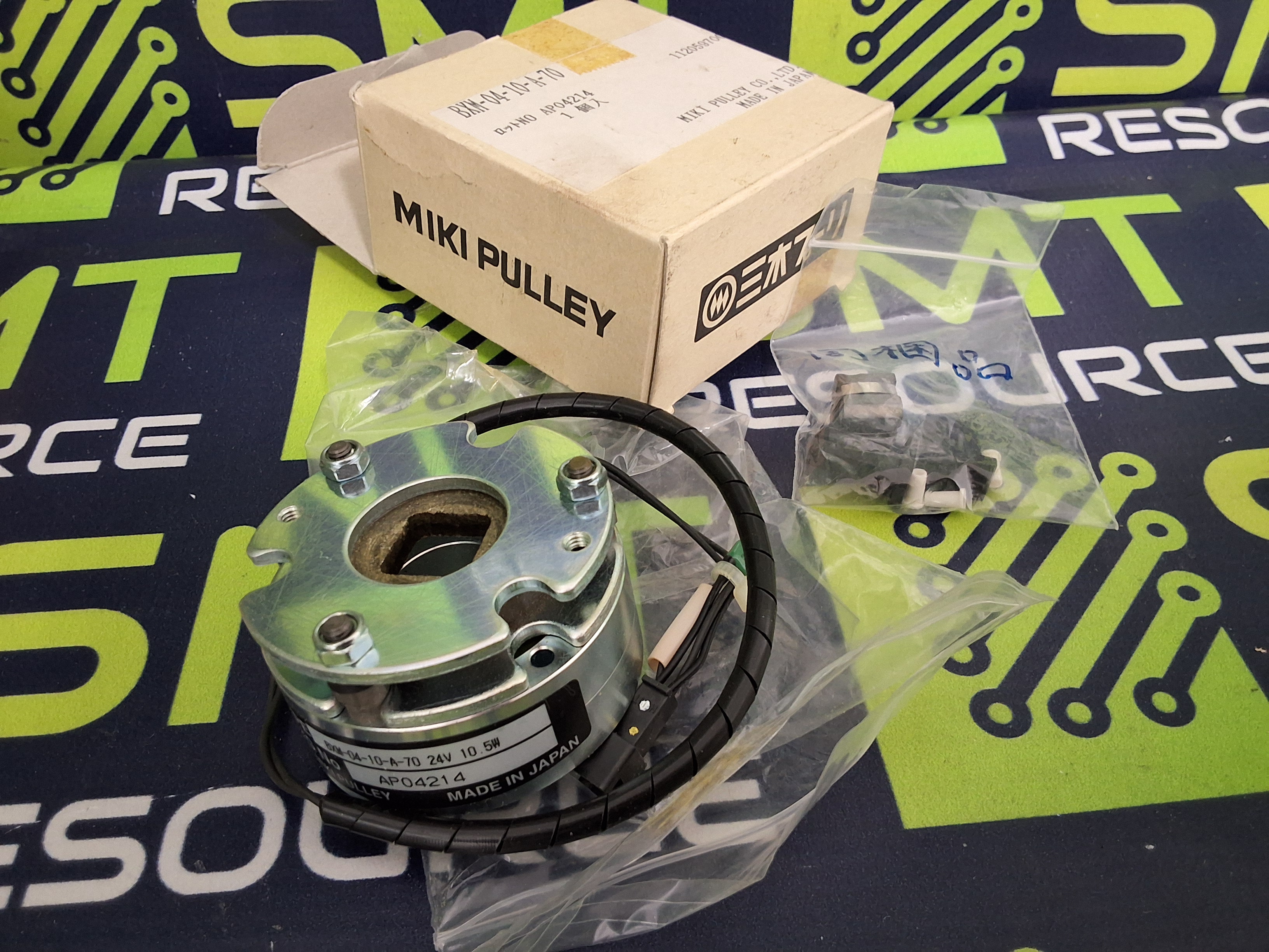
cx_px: 634
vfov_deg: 49.7
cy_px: 476
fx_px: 1026
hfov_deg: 63.4
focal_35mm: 28
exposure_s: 1/24
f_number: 1.9
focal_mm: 2.91
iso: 250
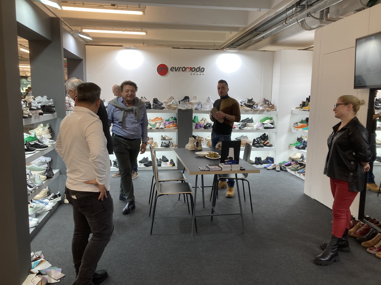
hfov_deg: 63.4
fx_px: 308
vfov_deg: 49.7
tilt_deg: -6.1
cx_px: 190
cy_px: 142
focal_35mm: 28
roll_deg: -1.7
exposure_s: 1/100
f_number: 1.8
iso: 50
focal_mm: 3.99
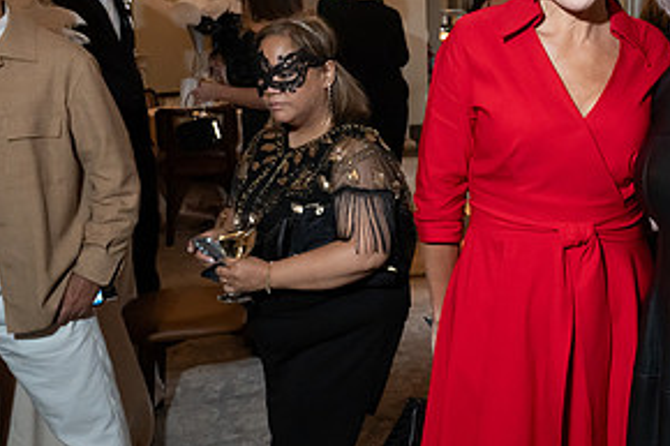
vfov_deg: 27.9
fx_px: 893
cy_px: 161
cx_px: 591
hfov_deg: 38.6
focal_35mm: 48
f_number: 5.6
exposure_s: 1/200
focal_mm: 24
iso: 2000
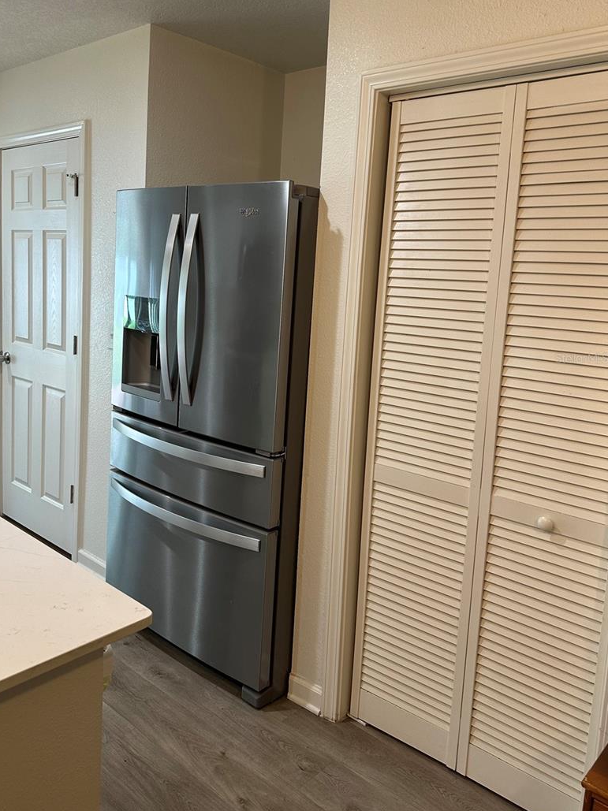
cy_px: 358
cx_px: 256
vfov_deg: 63.3
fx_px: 656
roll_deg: -2.9
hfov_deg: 49.5
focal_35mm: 28
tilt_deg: -7.7
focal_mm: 6.86
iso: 125
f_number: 1.78
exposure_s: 1/60
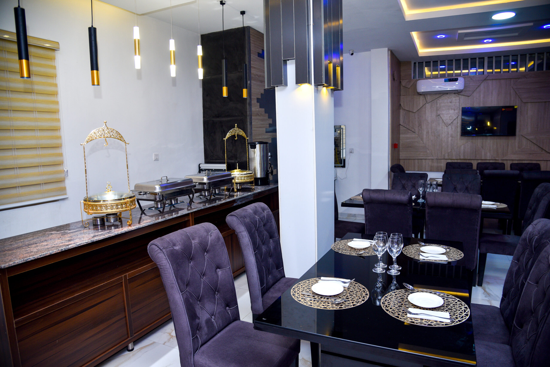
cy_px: 184
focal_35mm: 24
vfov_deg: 53.2
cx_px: 275
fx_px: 367
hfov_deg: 73.7
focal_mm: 24
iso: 400
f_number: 4
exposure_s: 1/100
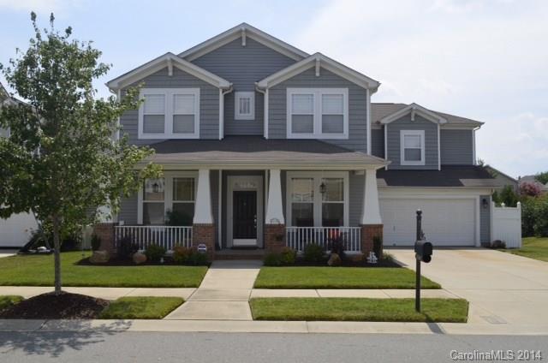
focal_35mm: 33
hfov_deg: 57.3
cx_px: 274
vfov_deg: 39.8
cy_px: 182
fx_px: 501
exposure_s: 1/200
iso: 100
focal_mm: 22
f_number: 10
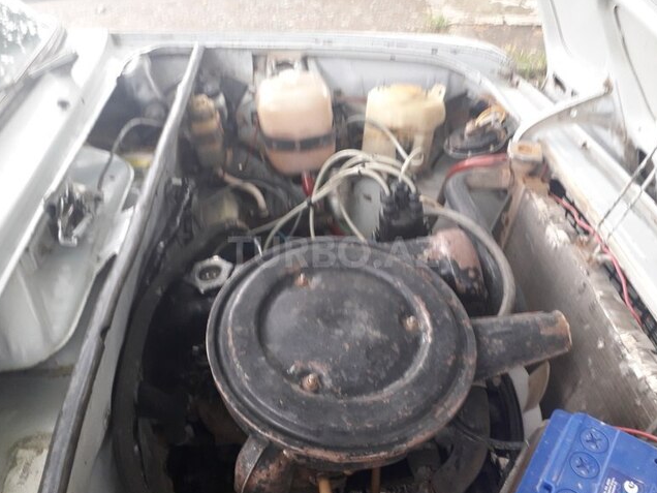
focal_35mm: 28
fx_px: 531
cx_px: 334
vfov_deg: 49.7
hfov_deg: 63.4
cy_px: 252
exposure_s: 1/50
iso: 125
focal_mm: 3.6
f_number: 1.9
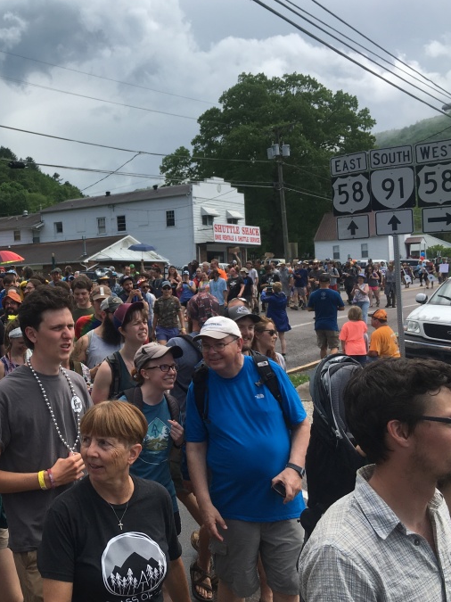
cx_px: 45
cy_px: 295
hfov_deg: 31.3
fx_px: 765
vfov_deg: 43.0
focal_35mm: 44
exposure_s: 1/1479
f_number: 2.2
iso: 25
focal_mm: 4.15
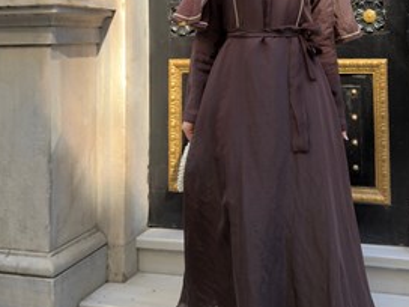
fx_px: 555
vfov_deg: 30.4
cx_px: 286
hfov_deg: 39.7
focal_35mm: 47
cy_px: 81
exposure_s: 1/228
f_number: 1.78
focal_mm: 6.76
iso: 64
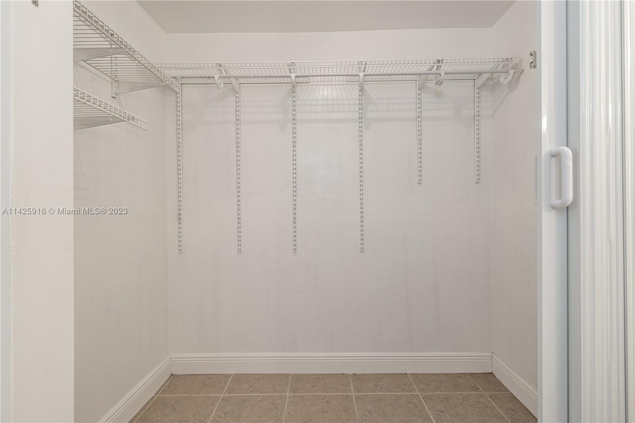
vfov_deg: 73.7
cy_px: 212
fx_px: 282
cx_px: 318
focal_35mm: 16
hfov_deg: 96.7
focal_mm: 16
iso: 100
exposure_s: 1/4
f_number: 9
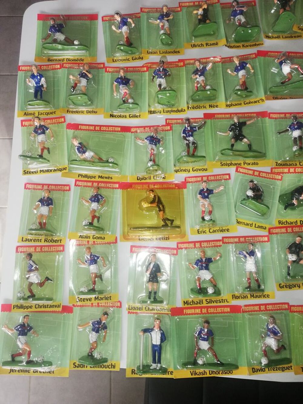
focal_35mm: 27
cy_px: 202
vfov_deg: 65.3
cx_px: 152
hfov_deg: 51.4
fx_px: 315
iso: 200
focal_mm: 3.81
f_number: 2.2
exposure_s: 1/50
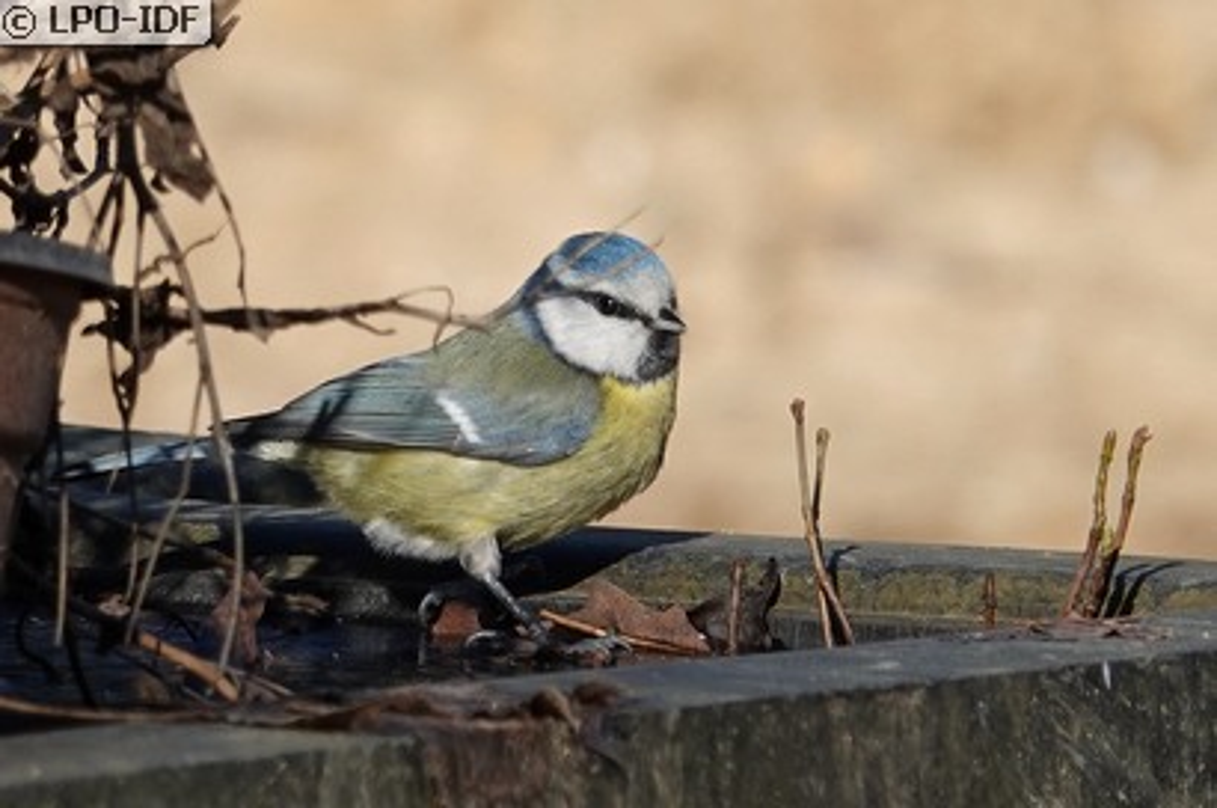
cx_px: 608
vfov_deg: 2.3
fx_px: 20251
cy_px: 404
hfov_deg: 3.4
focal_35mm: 600
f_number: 4
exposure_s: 1/640
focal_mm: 220
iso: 100
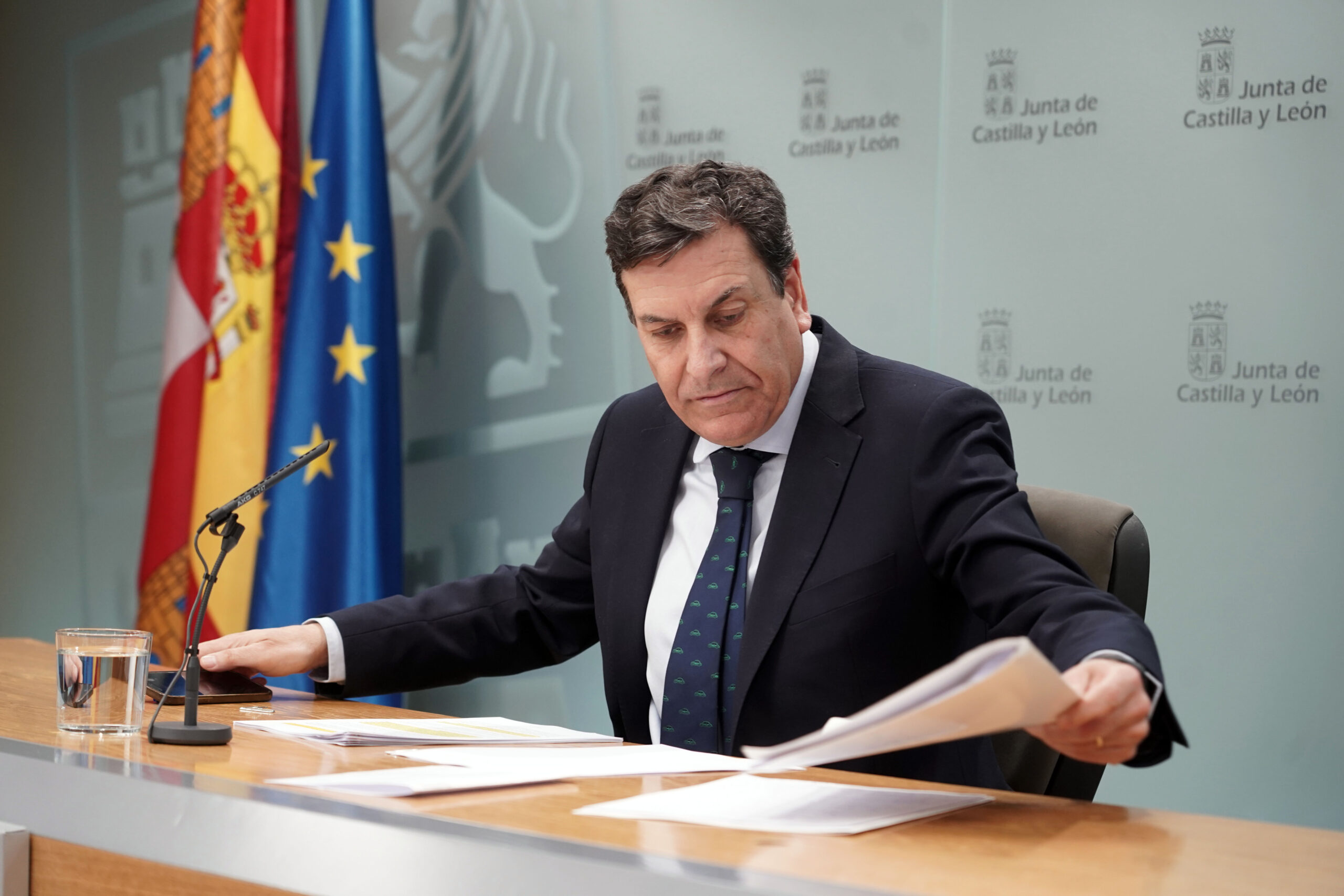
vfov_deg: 17.7
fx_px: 2875
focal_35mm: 77
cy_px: 448
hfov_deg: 26.3
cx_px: 672
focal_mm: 77
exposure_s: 1/160
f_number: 4
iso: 1600
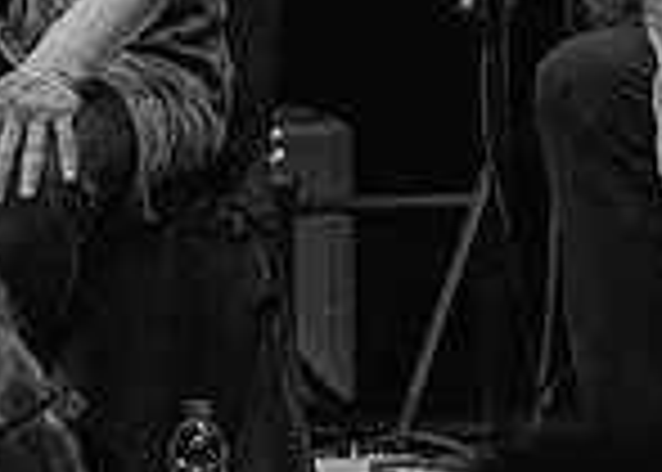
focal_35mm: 489
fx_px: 9194
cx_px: 1019
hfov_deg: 4.1
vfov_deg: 2.9
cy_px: -291
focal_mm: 100
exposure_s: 1/160
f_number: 5.6
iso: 1600
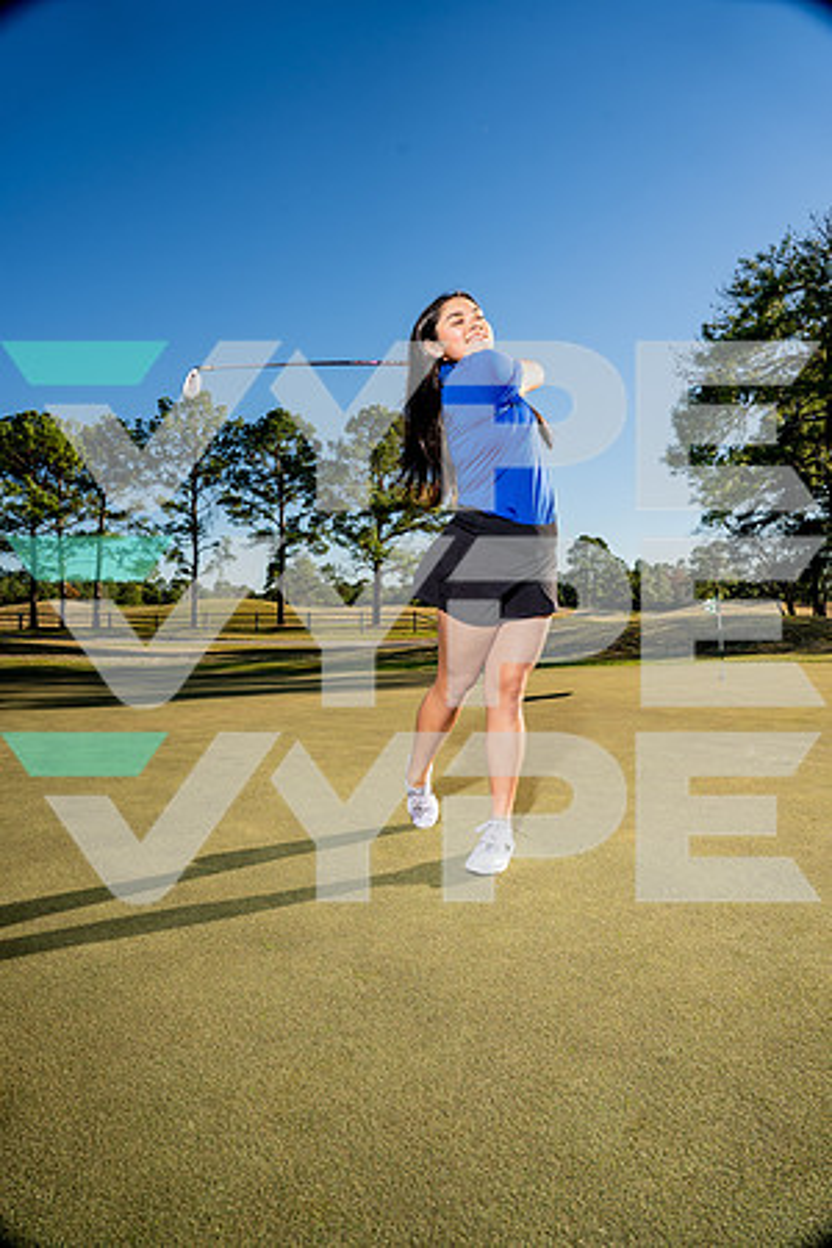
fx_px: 693
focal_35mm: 20
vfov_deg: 84.0
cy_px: 624
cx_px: 416
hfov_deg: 61.9
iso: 100
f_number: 8
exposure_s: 1/250
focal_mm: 20
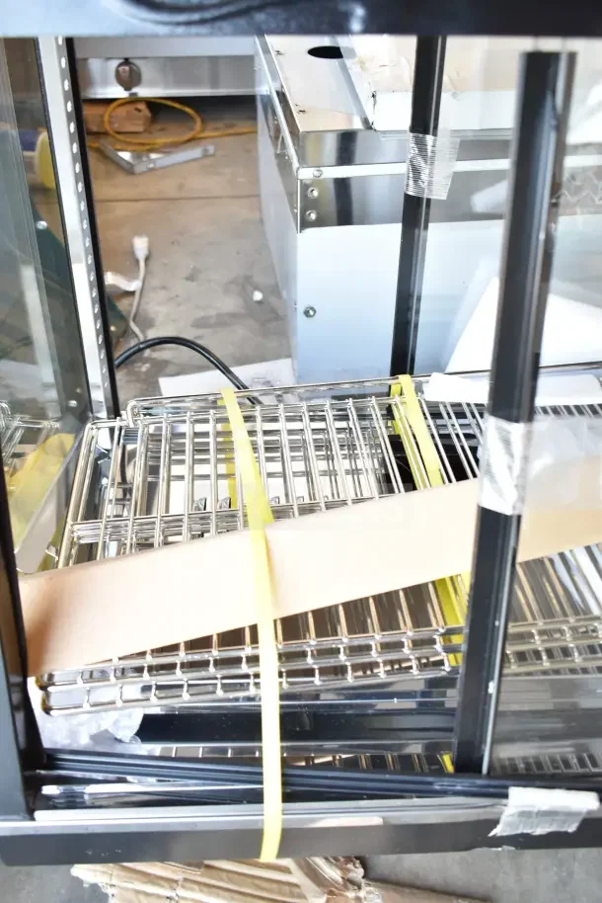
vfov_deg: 57.2
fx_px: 827
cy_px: 452
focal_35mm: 33
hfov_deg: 40.0
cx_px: 301
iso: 720
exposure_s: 1/30
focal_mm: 22
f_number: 3.8
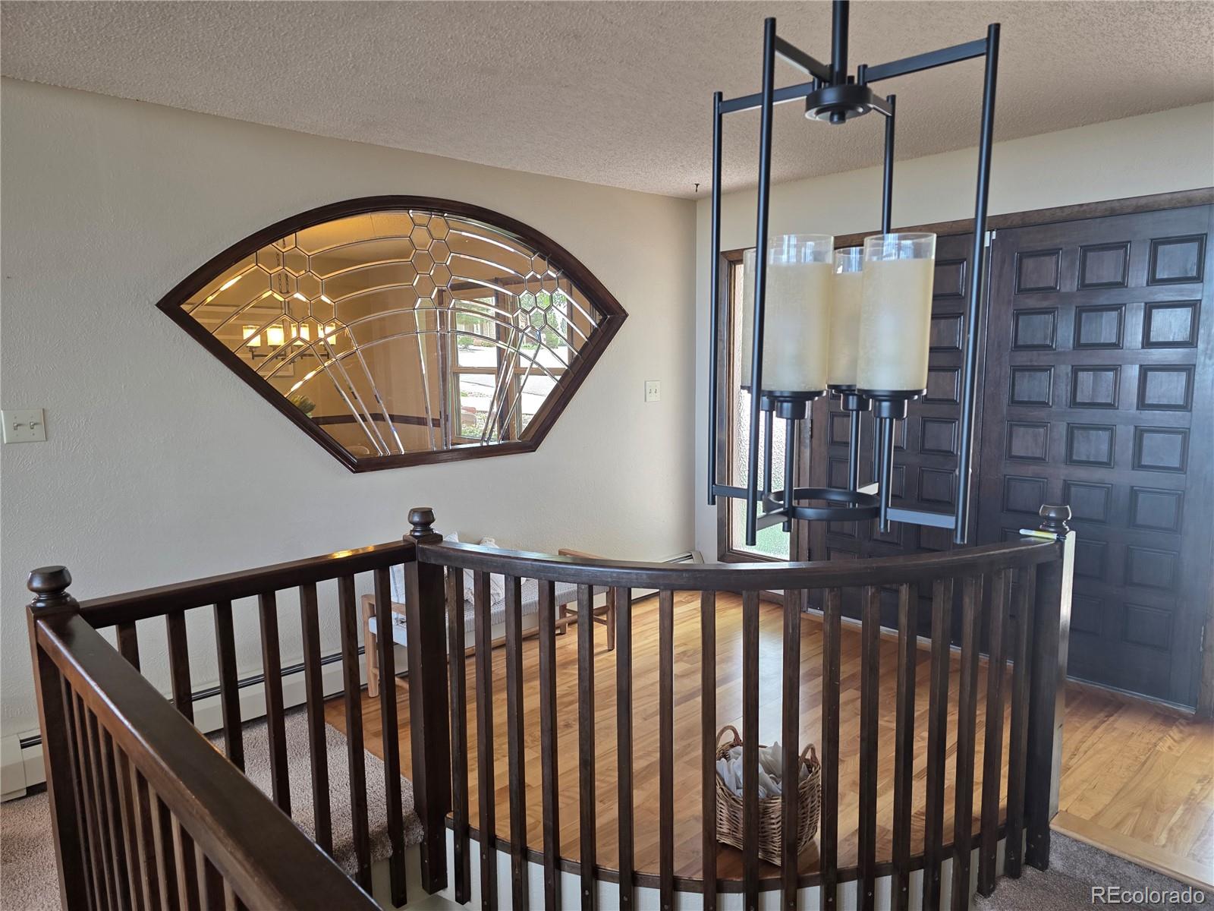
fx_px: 807
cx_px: 607
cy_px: 456
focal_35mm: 23
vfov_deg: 58.9
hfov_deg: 73.9
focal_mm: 6.3
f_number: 1.7
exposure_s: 1/120
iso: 100
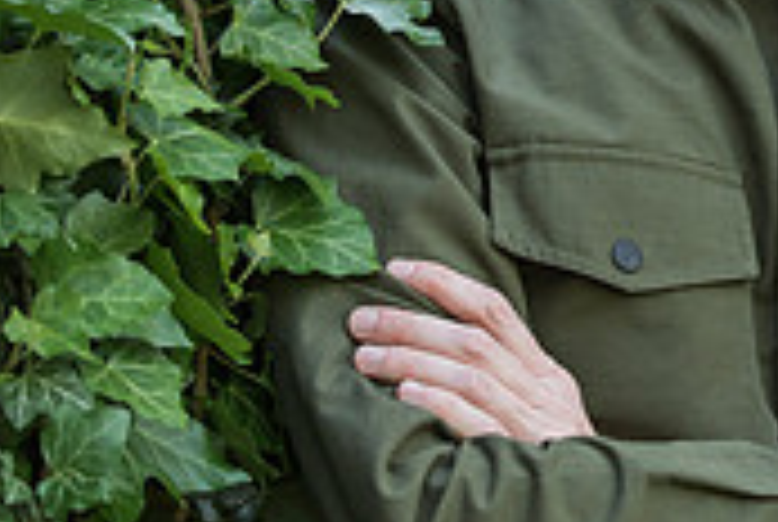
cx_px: 913
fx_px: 6862
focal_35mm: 317
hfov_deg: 6.5
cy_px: -143
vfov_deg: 4.3
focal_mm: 90
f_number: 3.2
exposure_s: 1/320
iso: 800
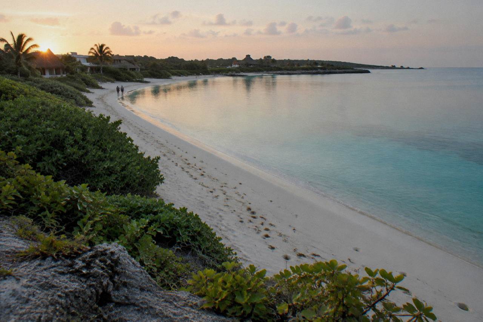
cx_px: 242
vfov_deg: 28.6
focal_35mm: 47
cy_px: 161
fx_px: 630
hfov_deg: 41.9
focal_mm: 47
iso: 6400
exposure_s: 1/25
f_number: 9
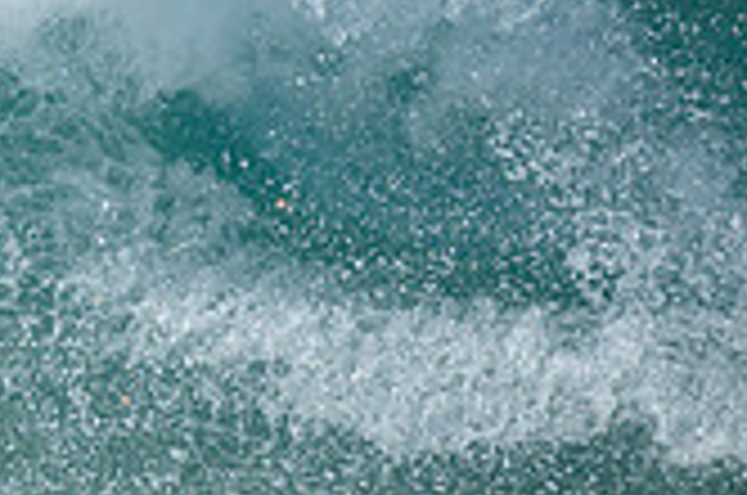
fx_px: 58029
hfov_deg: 0.7
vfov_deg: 0.5
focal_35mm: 2802
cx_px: -428
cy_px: -20
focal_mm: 800
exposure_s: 1/2500
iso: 400
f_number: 6.3
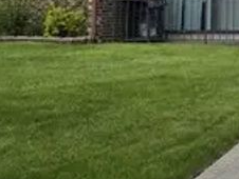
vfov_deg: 13.9
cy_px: -31
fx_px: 719
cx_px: 420
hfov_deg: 16.2
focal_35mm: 104
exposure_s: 1/1255
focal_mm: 5.4
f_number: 1.8
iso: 25
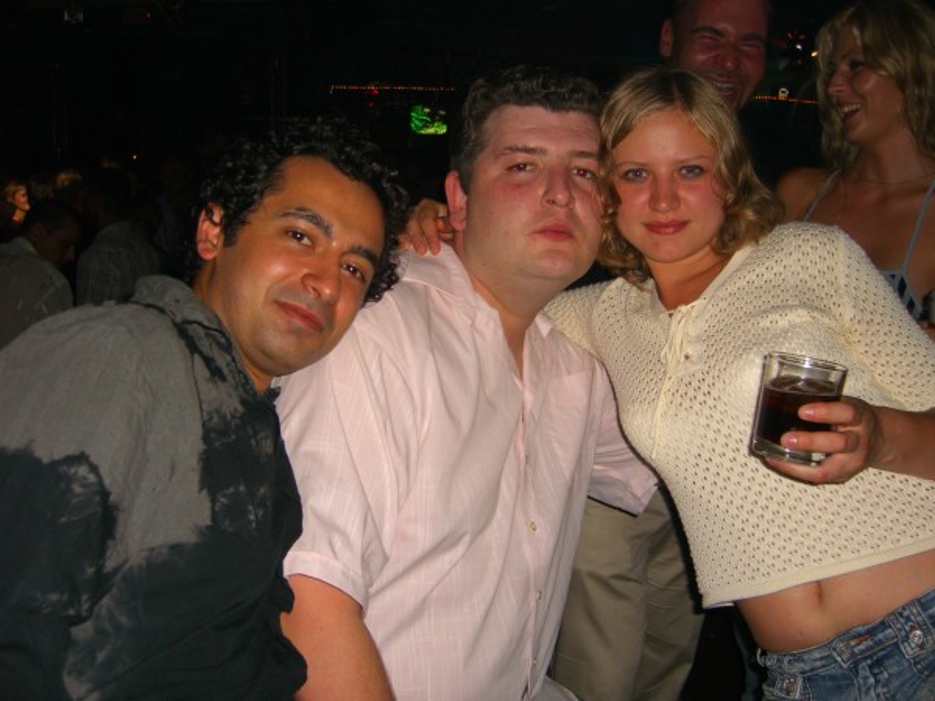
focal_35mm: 38
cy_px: 350
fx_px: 1026
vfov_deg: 37.7
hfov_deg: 49.0
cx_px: 468
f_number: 2.8
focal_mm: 7.9
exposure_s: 1/60
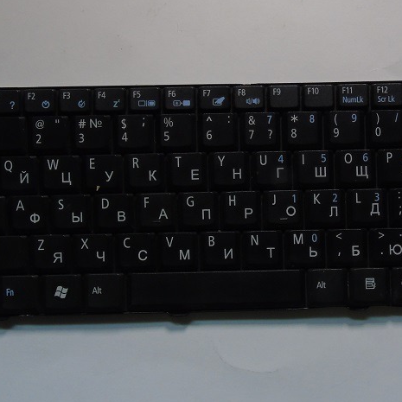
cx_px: 252
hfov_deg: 29.9
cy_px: 171
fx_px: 749
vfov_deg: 30.0
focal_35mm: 57
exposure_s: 1/20
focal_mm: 7.1
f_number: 6.5
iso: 200
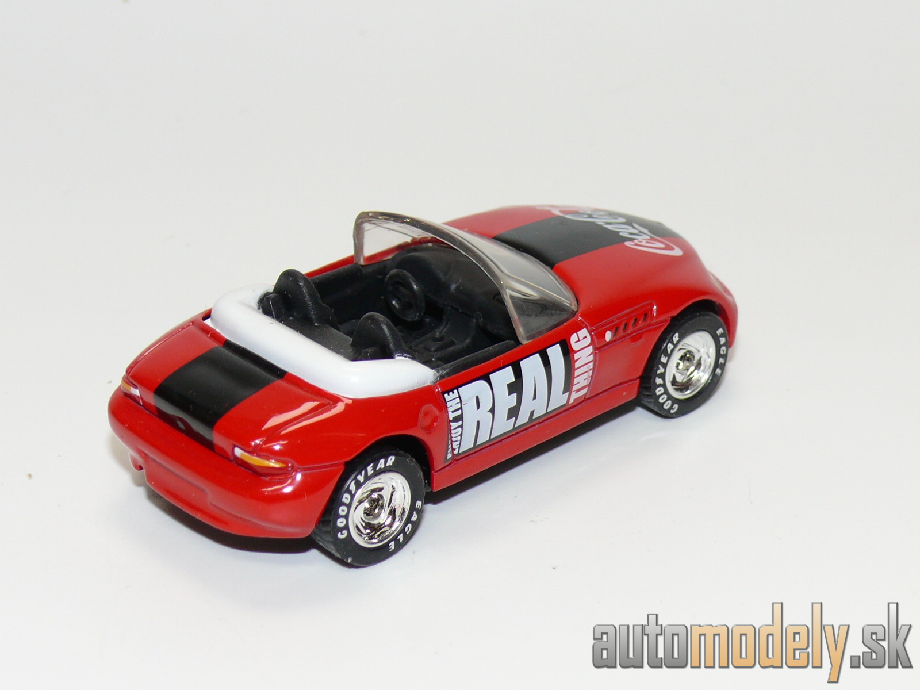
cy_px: 345
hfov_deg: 19.1
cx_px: 460
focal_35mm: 103
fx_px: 2737
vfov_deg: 14.4
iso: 100
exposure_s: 1/30
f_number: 4
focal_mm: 13.5
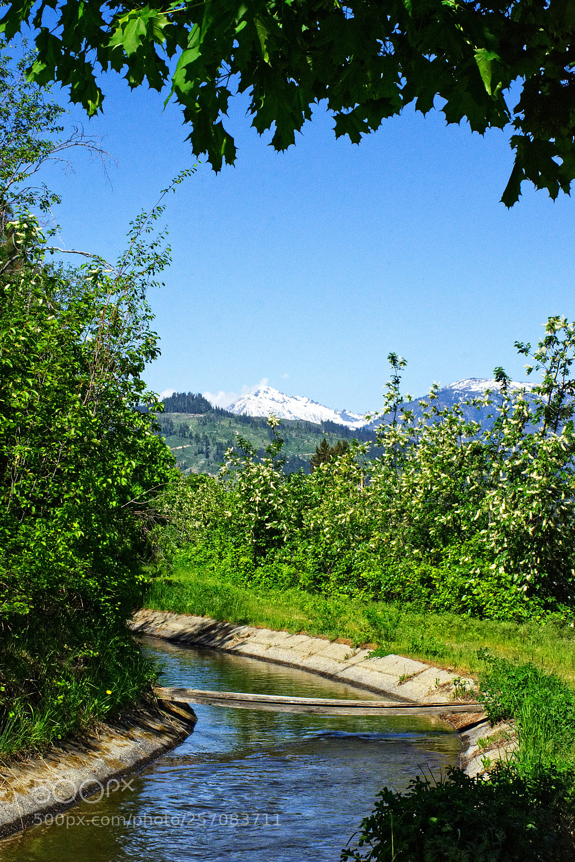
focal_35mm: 68
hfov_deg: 20.2
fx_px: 1616
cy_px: 431
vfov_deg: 29.9
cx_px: 288
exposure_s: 1/1600
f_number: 18
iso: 1800
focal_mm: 45
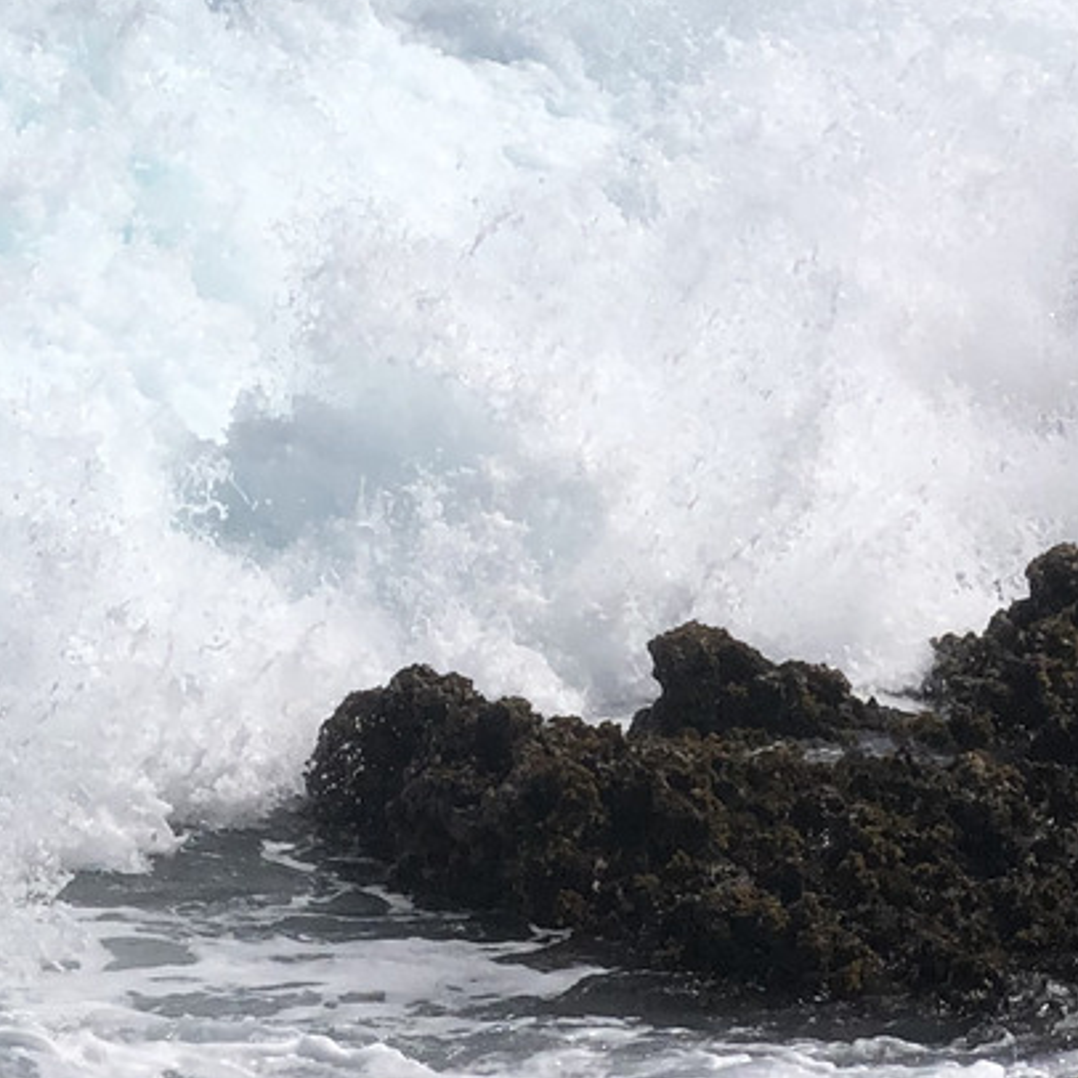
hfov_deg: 9.6
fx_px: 6377
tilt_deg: -2.1
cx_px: -77
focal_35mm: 181
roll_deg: +0.5
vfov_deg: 9.4
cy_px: -483
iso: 16
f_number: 2.4
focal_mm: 6
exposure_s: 1/4367
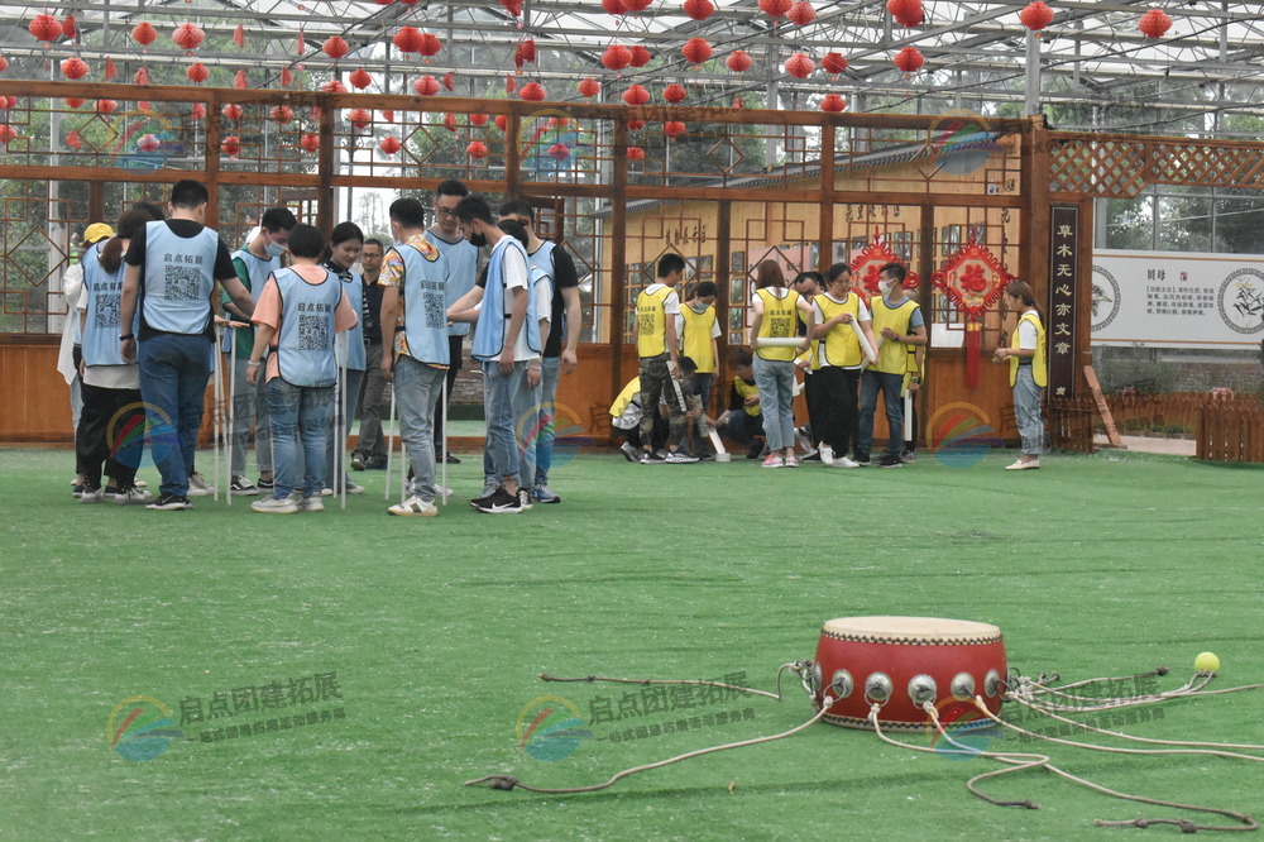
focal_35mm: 82
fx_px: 2896
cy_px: 421
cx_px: 632
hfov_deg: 24.6
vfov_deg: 16.5
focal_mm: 55
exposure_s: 1/500
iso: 6400
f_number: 11
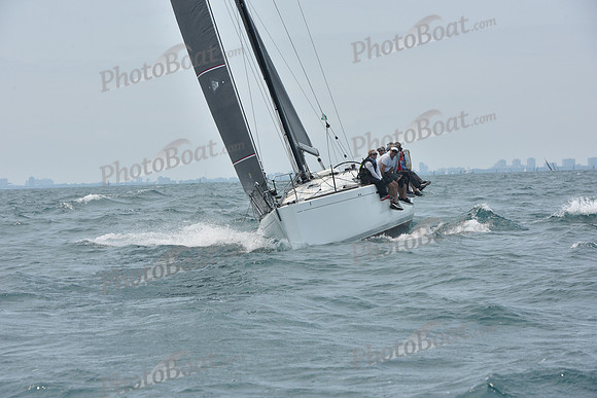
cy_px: 199
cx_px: 298
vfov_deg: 10.2
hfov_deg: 15.2
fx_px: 2239
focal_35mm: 135
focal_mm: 135
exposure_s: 1/800
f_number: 11
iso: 250
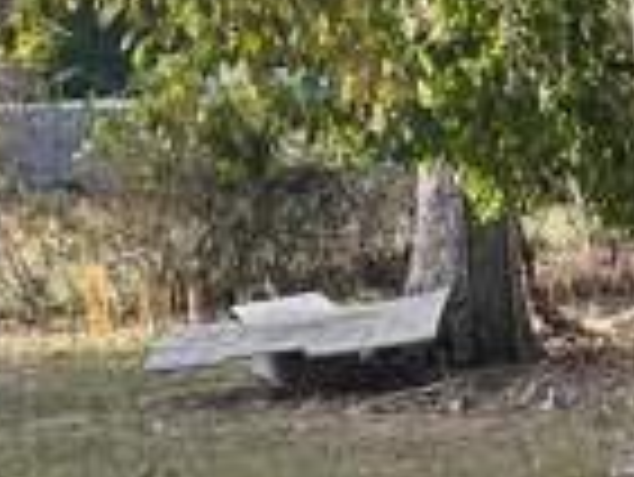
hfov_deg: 11.4
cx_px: 1007
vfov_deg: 9.0
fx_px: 3006
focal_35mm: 164
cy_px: 104
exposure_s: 1/221
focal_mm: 3
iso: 16
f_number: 1.8
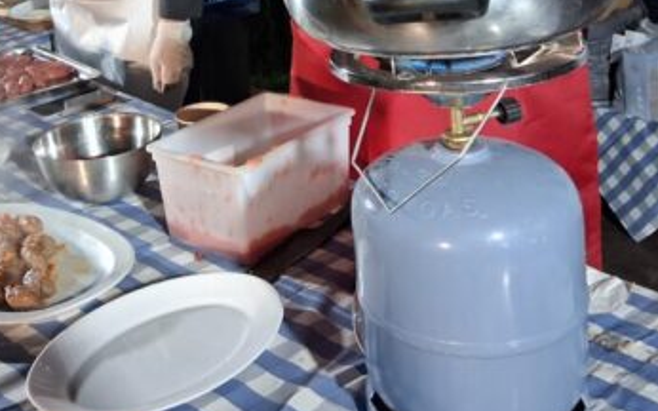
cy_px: -23
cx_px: 262
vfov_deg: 23.9
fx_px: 914
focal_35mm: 51
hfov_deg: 39.4
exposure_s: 1/50
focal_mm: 3.98
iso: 320
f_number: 1.8
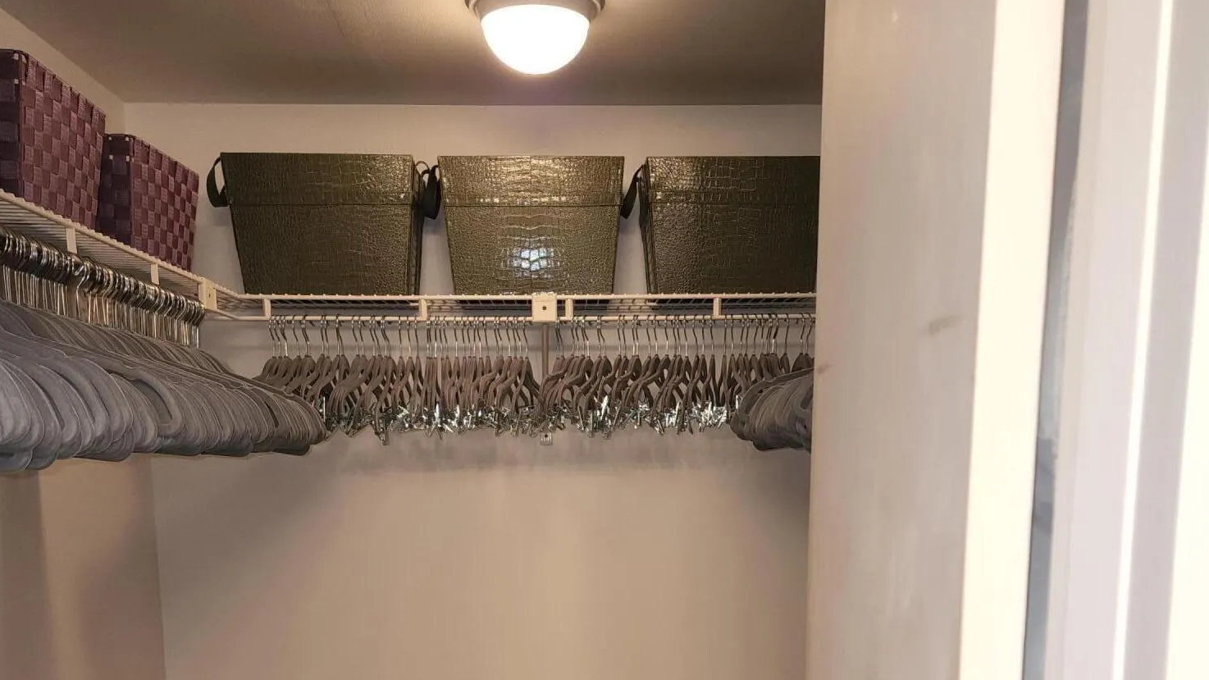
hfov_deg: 58.0
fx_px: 1090
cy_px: 609
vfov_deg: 32.9
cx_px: 599
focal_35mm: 34
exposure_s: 1/60
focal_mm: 6.4
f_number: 1.8
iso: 100
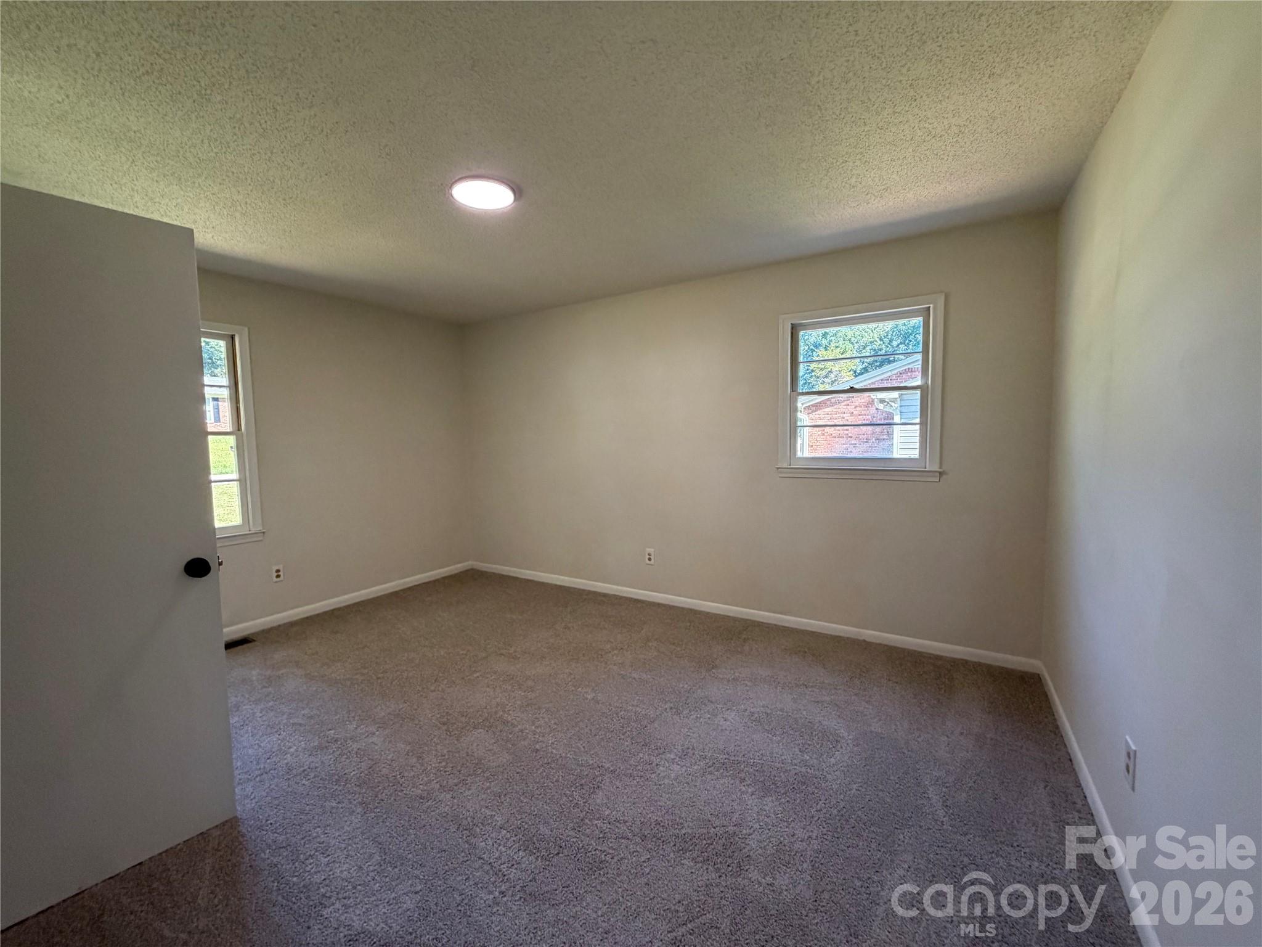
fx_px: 510
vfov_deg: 85.7
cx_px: 631
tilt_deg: -3.2
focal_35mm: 14
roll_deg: +2.0
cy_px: 474
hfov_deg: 102.1
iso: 250
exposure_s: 1/121
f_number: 2.2
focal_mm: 2.22
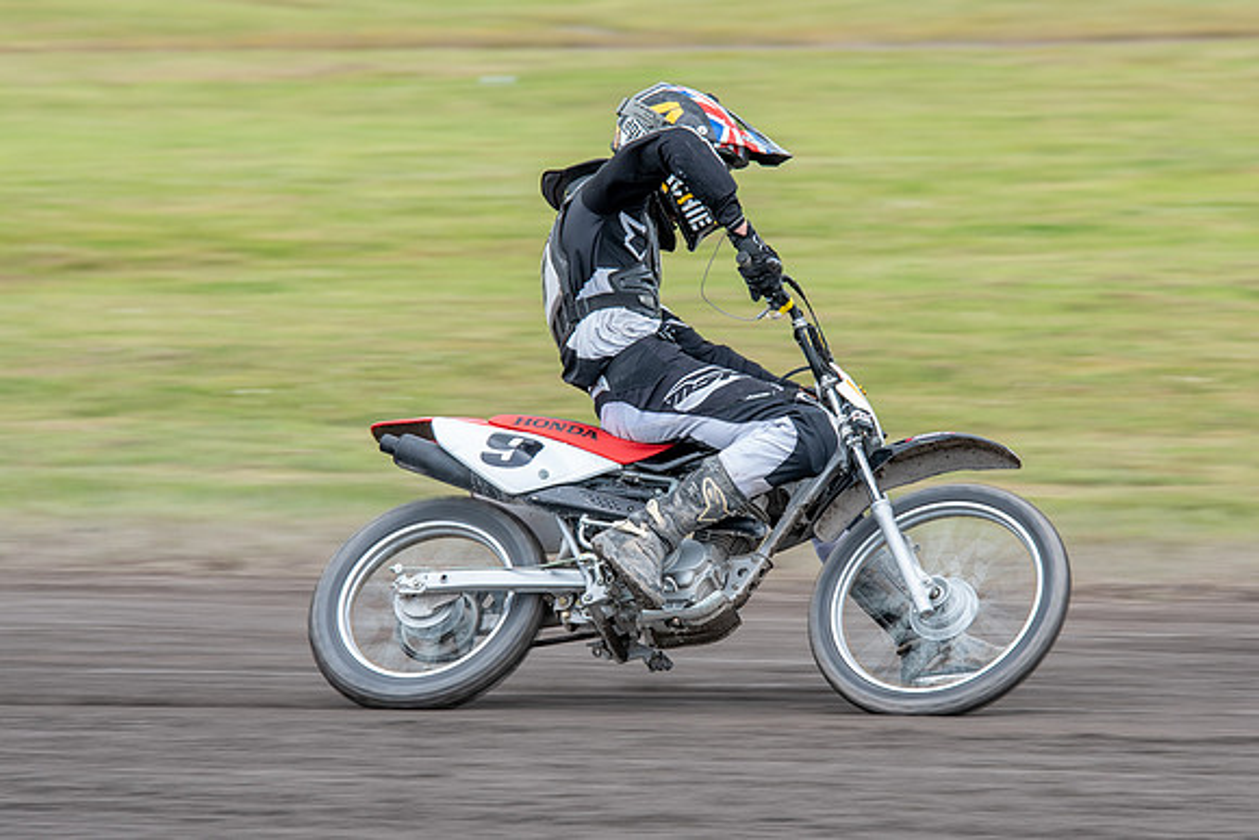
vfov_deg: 4.7
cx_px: 707
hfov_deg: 7.1
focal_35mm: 291
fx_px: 10166
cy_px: 421
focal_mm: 200
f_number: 7.1
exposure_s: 1/200
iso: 200
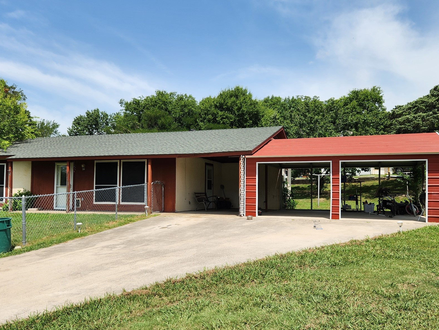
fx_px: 381
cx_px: 240
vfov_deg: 46.7
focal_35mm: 30
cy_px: 181
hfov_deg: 59.8
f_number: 1.8
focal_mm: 5.4
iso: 20
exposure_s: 1/2145
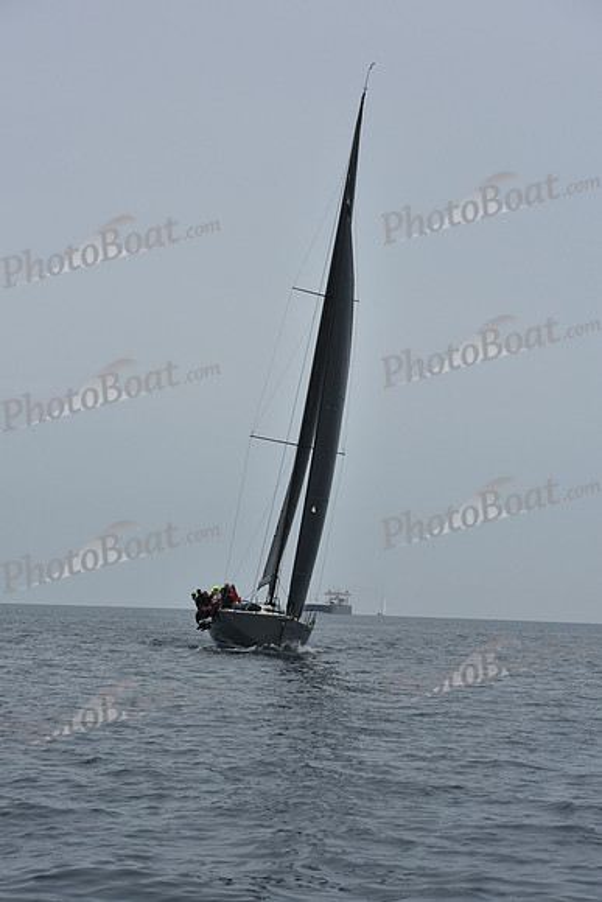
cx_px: 301
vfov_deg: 22.6
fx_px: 2256
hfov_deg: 15.2
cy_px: 451
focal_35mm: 90
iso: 250
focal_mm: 90
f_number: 7.1
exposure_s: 1/800
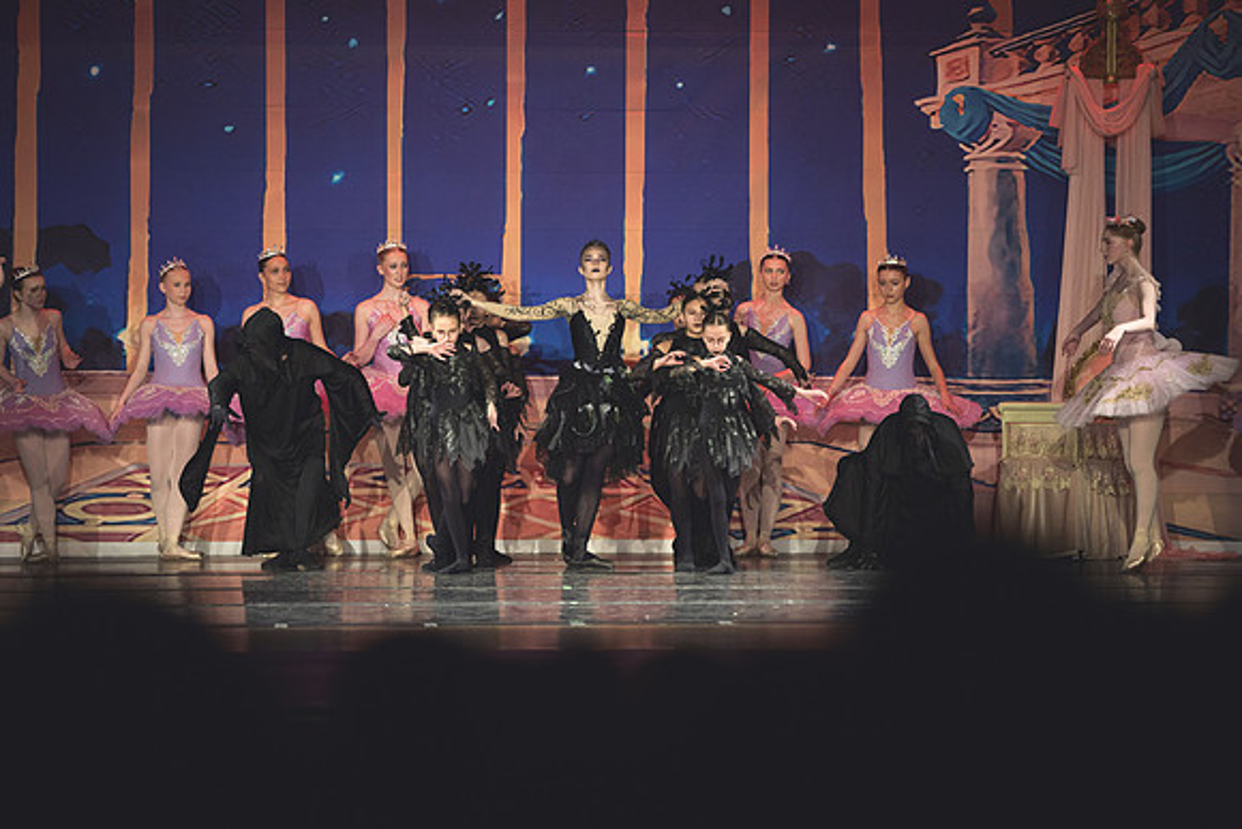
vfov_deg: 7.6
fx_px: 6211
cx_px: 621
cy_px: 414
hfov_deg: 11.4
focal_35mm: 180
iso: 1800
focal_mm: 180
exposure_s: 1/320
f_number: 2.8
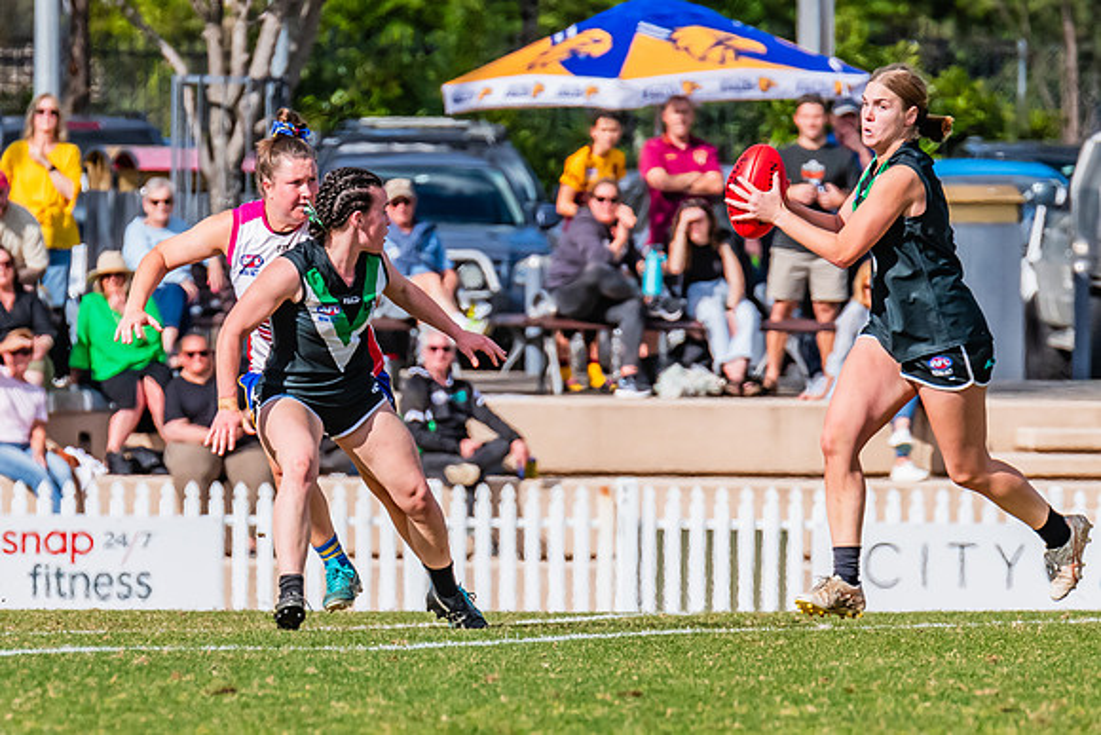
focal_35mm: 854
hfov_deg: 2.4
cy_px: 388
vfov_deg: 1.6
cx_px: 405
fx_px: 26113
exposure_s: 1/1600
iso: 800
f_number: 11
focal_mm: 420
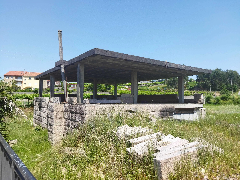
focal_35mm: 27
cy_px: 90
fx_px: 187
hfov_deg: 65.3
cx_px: 120
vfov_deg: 51.4
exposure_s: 1/2030
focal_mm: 4.71
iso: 101
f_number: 1.79
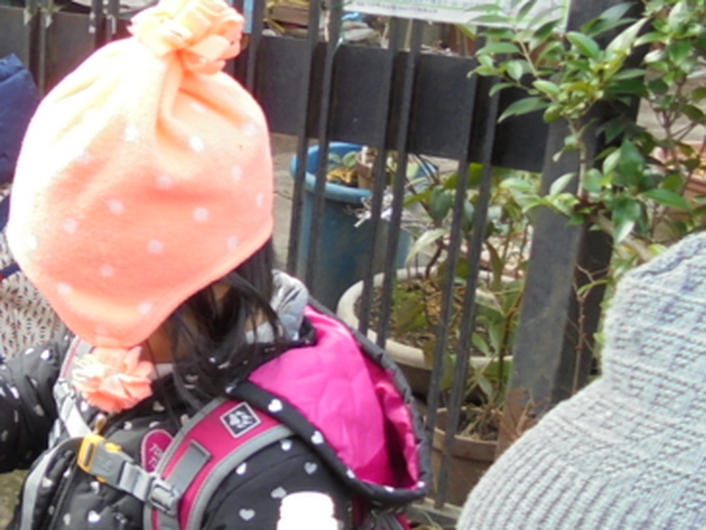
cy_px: 335
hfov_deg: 23.5
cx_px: -217
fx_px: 1489
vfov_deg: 20.1
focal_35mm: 73
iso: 100
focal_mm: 4.6
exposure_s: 1/100
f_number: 3.5
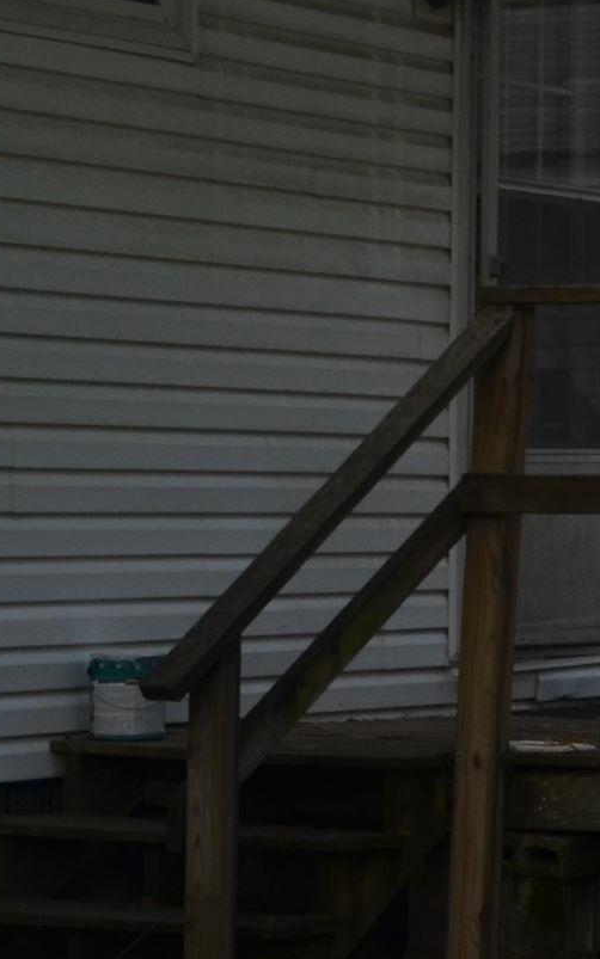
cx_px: 1328
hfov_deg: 8.7
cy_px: 331
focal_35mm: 140
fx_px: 3662
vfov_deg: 14.9
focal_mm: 24
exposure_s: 1/200
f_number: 7.1
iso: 200
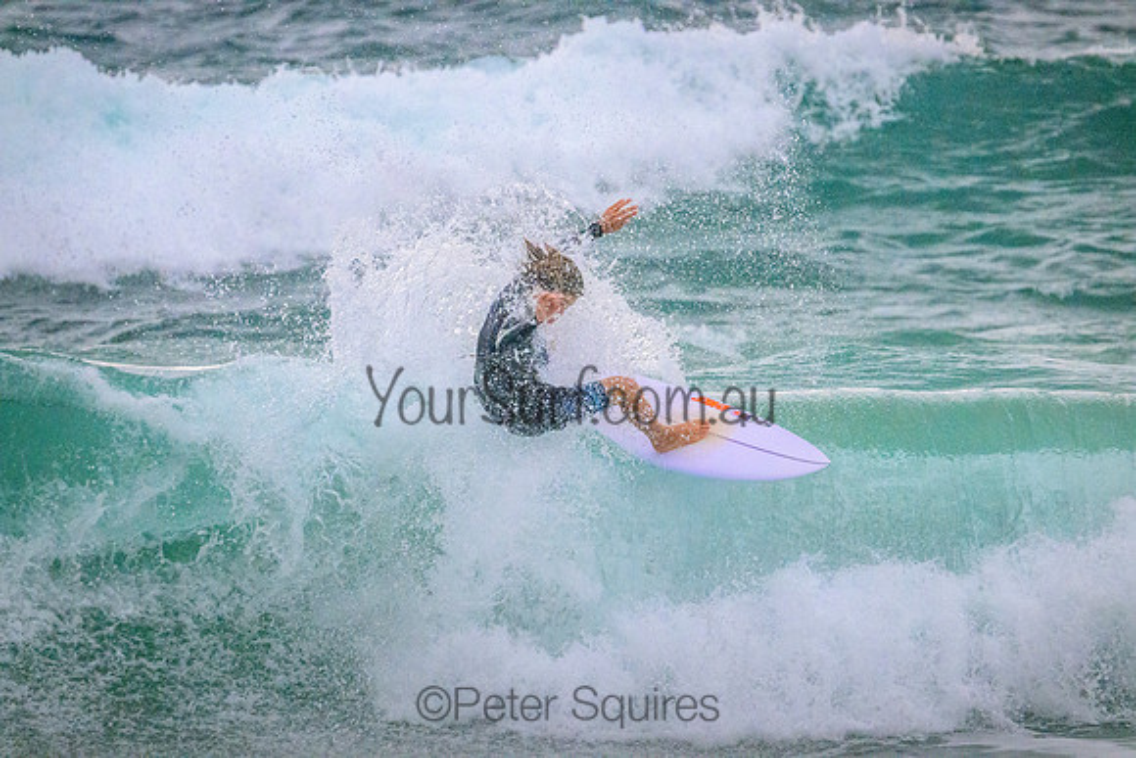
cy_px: 379
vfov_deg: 2.3
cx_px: 568
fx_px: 18937
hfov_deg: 3.4
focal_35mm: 600
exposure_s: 1/2000
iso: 12800
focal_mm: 600
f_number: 11
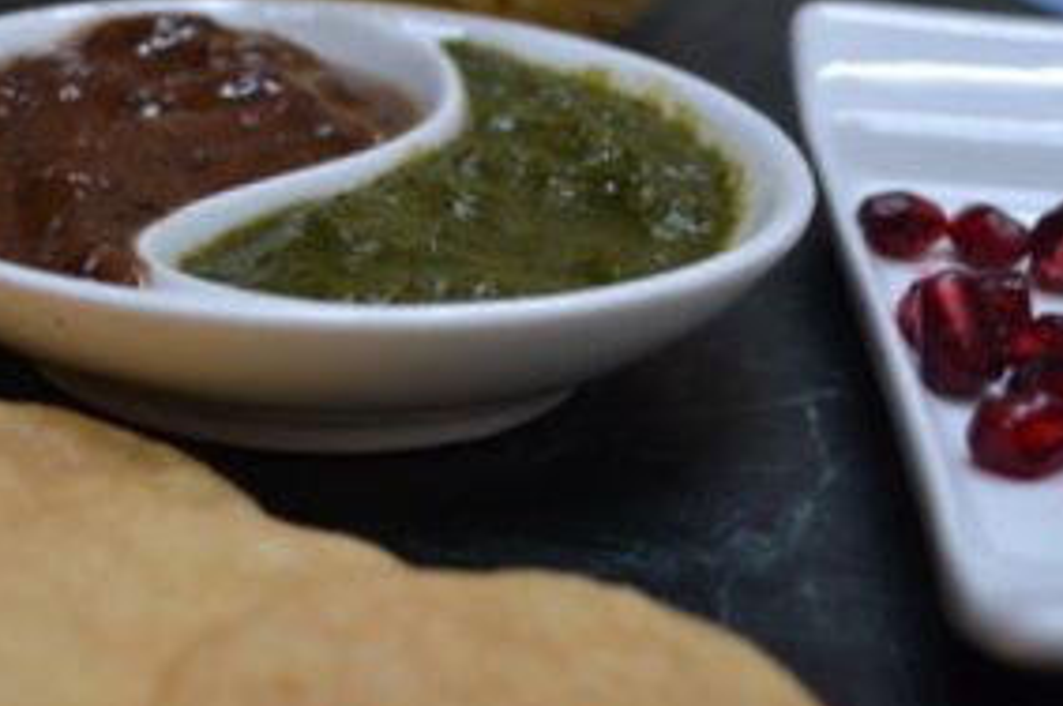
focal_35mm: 74
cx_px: 319
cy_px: 252
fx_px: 2178
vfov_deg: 18.4
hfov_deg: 27.2
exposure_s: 1/60
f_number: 4.5
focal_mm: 29
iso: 720
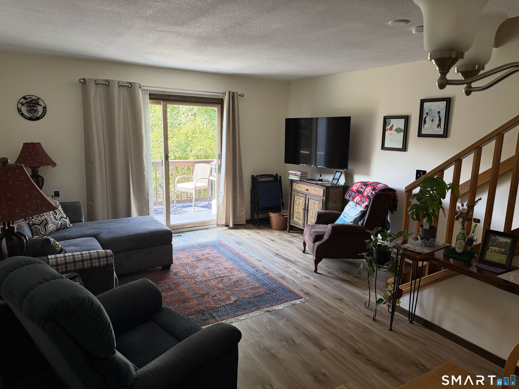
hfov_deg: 71.6
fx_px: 360
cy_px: 194
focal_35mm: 24
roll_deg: -1.0
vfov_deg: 56.8
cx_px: 260
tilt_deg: -10.0
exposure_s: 1/120
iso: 400
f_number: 1.78
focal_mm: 6.76
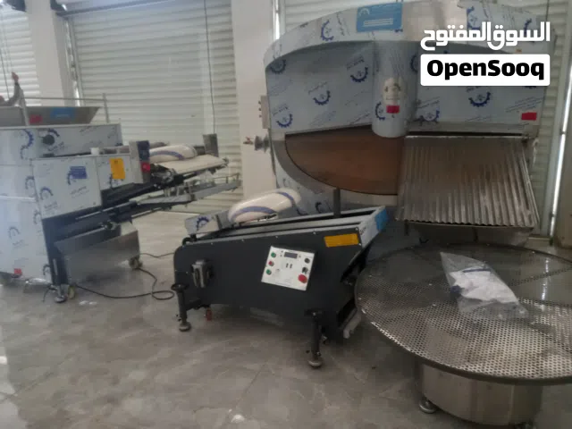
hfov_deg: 69.4
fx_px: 413
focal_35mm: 25
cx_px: 286
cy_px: 214
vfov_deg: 54.9
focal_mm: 4.6
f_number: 2
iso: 200
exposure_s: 1/24
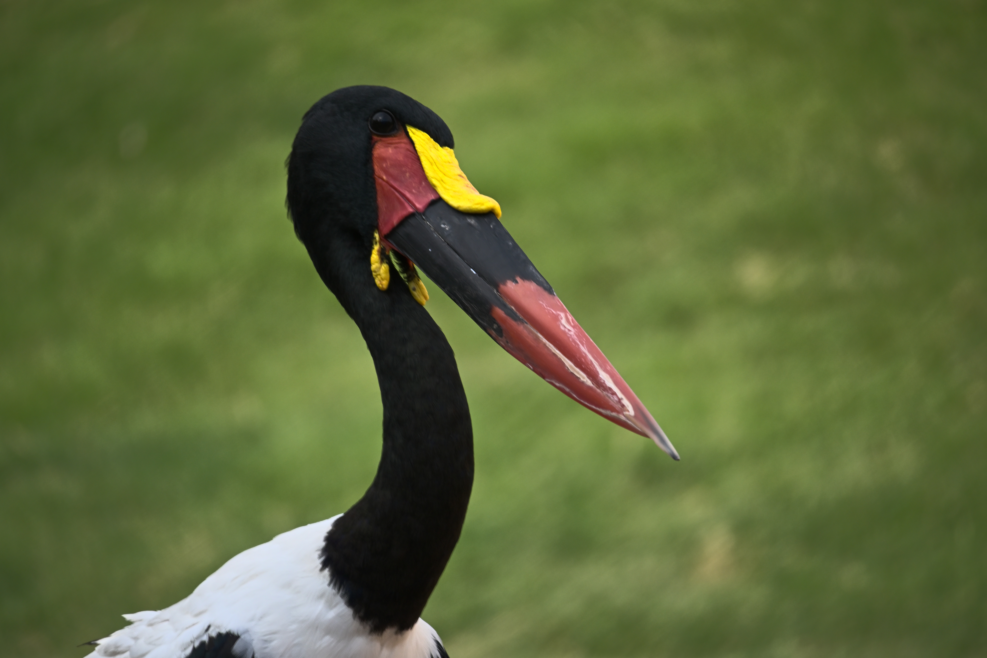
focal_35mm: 375
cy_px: 329
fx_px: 10280
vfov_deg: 3.7
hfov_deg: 5.5
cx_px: 494
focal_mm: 250
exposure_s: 1/1250
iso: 400
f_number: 6.3
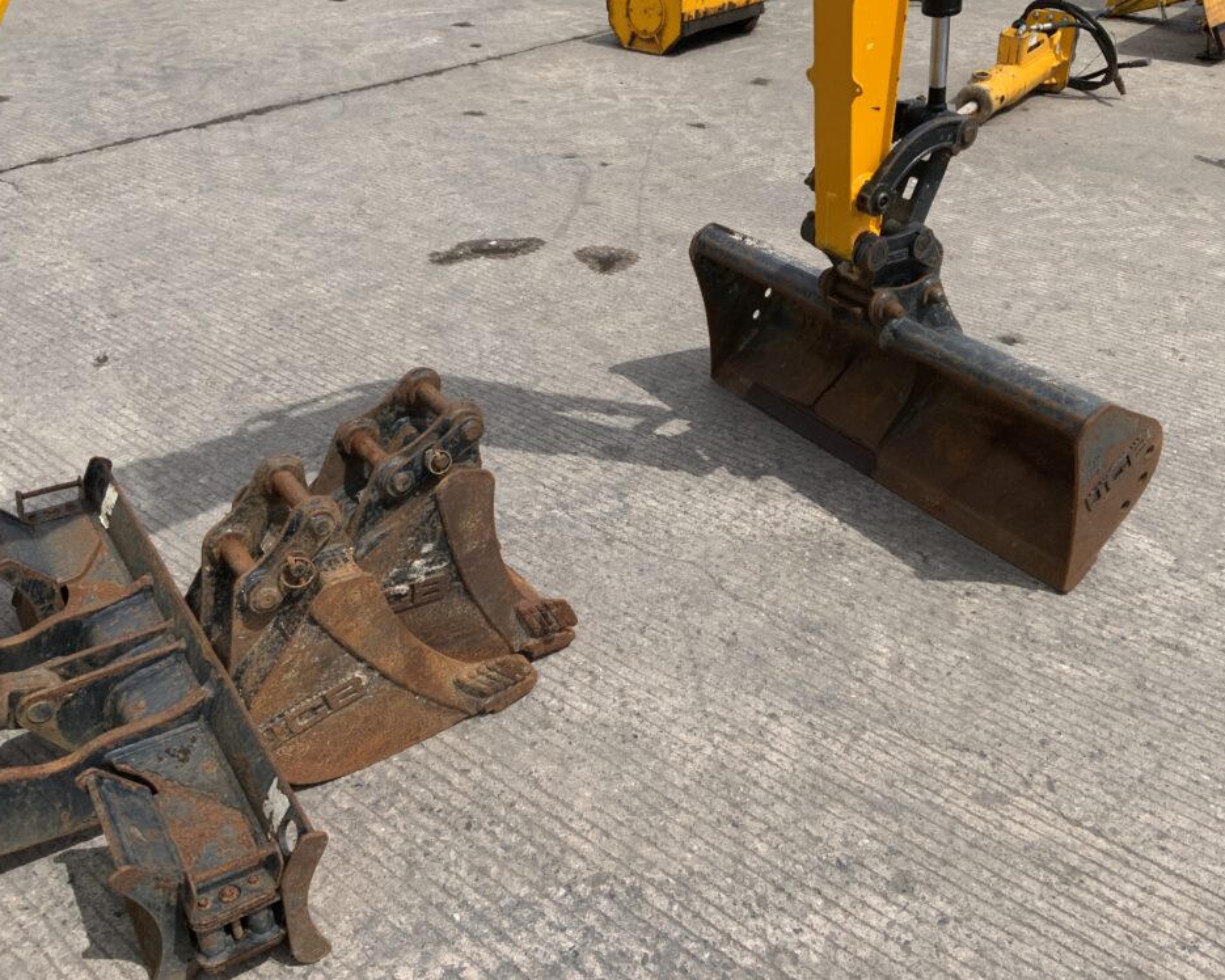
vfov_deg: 47.1
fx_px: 1124
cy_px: 478
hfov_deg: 57.1
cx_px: 658
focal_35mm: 31
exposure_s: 1/2227
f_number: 1.8
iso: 16
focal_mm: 3
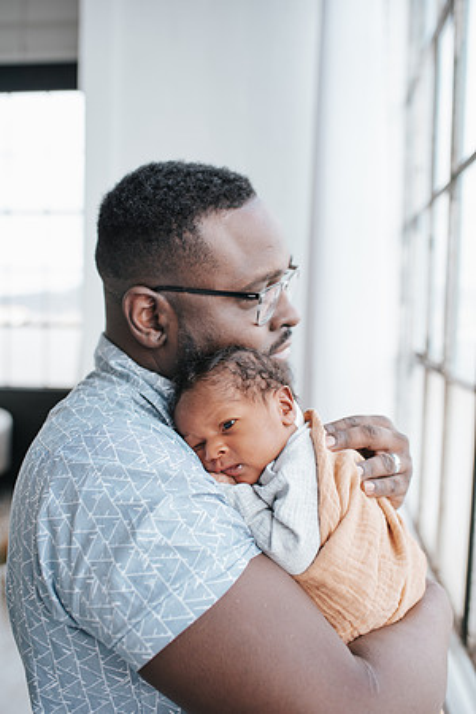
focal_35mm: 35
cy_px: 357
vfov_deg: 54.4
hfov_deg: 37.9
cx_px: 238
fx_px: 694
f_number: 3.2
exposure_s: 1/250
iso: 180
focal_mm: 35
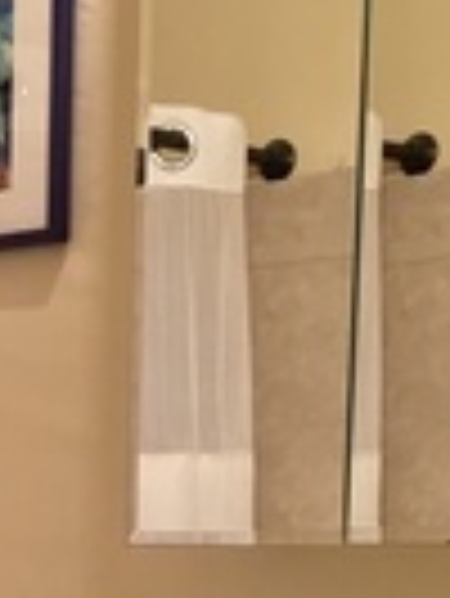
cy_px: 787
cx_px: -223
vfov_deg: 16.9
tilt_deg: -6.0
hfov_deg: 12.9
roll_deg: -0.3
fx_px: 1886
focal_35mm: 109
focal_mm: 4.15
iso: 40
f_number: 2.2
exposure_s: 1/15
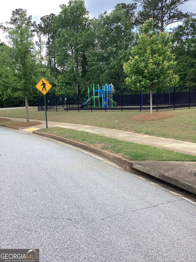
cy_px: 131
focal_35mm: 31
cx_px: 98
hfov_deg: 45.4
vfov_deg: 58.4
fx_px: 234
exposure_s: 1/448
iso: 25
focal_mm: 3.3
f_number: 2.4
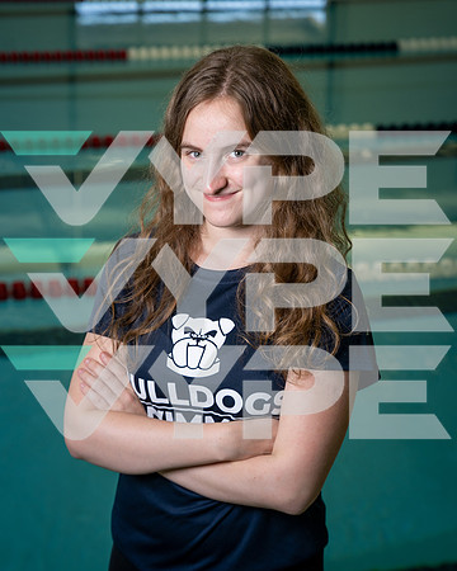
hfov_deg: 15.6
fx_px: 1666
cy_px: 286
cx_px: 190
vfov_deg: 19.5
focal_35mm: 99
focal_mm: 70
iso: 200
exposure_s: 1/250
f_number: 4.5
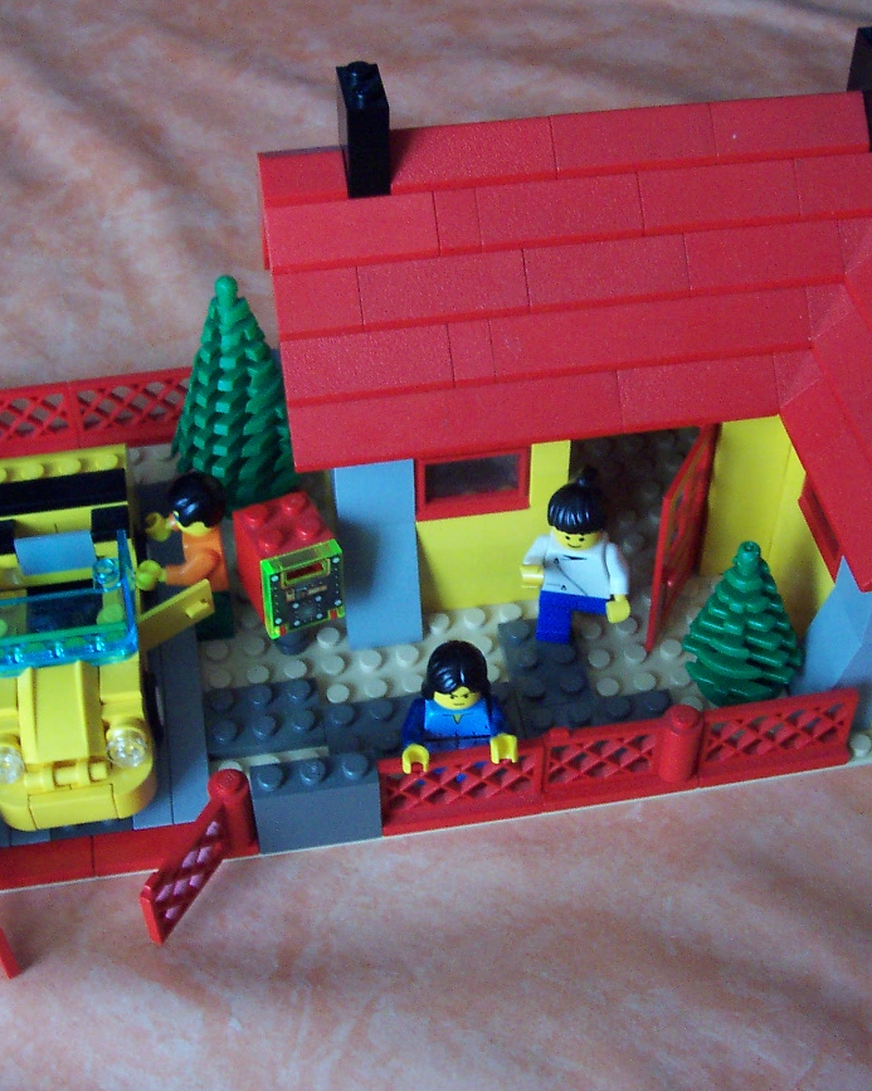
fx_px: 1614
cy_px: 552
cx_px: 477
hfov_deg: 30.2
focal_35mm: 50
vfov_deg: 37.3
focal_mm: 5.6
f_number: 2.8
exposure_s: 1/15
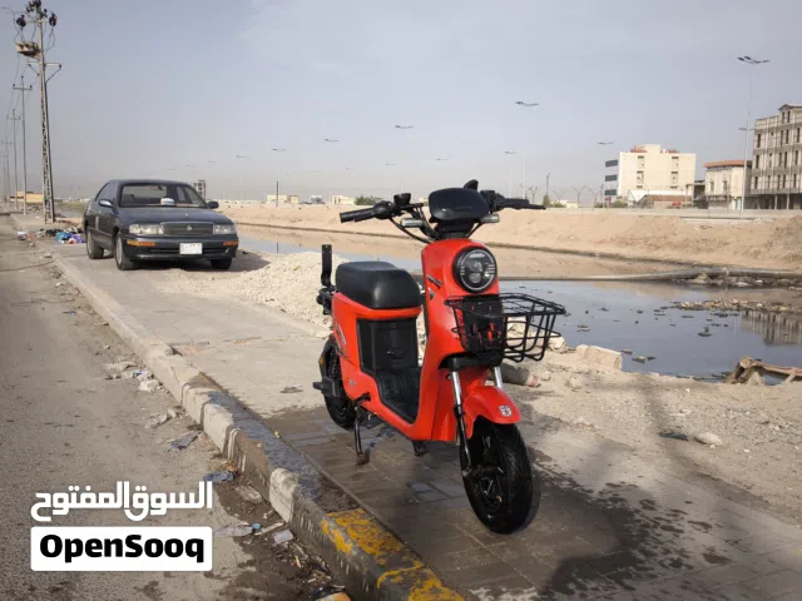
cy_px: 300
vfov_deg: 40.7
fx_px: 811
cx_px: 401
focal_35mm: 35
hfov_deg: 52.6
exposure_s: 1/1493
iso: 50
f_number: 1.9
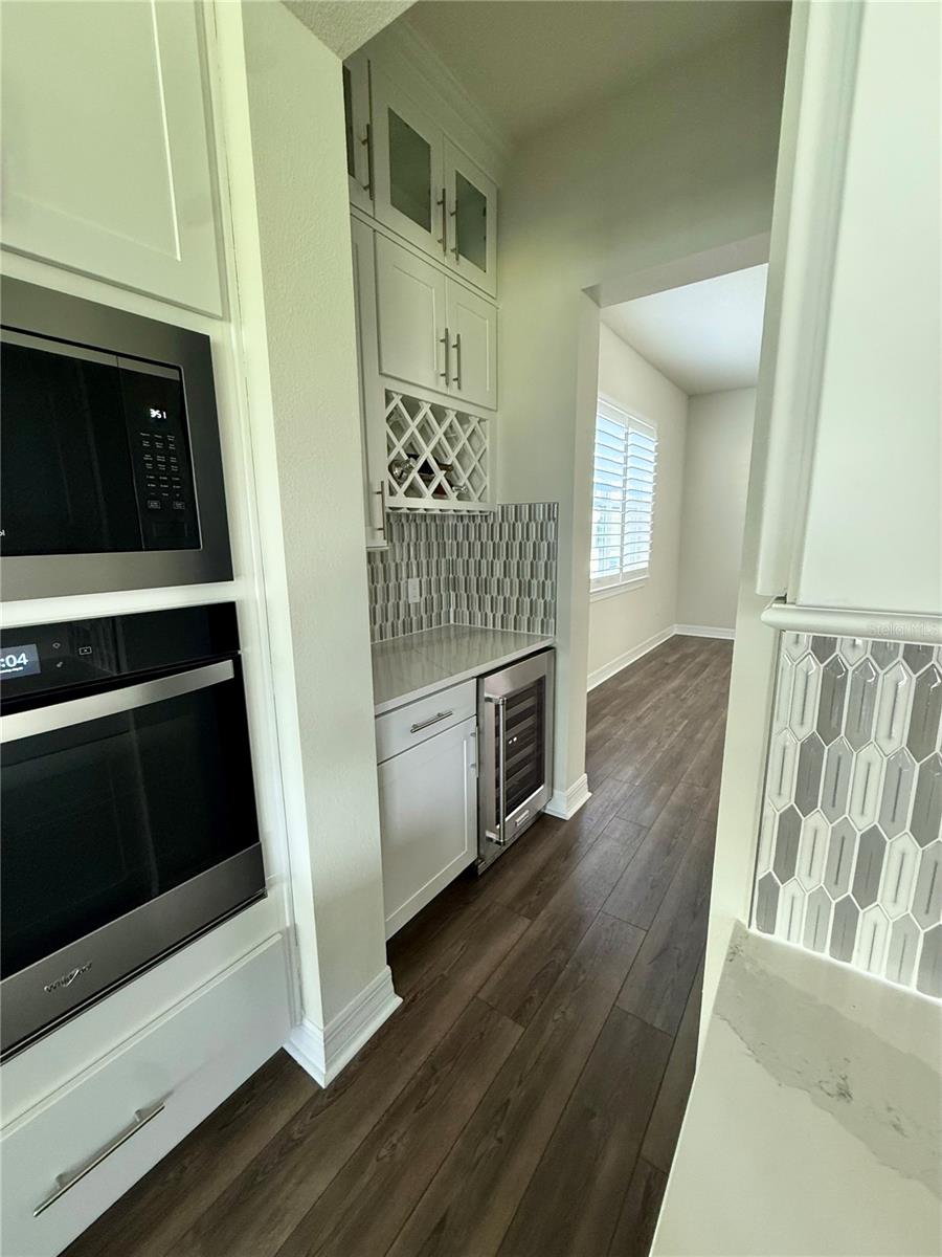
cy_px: 628
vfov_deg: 102.1
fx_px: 508
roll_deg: +0.4
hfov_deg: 85.7
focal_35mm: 14
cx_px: 471
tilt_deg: -10.7
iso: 320
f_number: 2.2
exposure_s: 1/60
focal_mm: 2.22
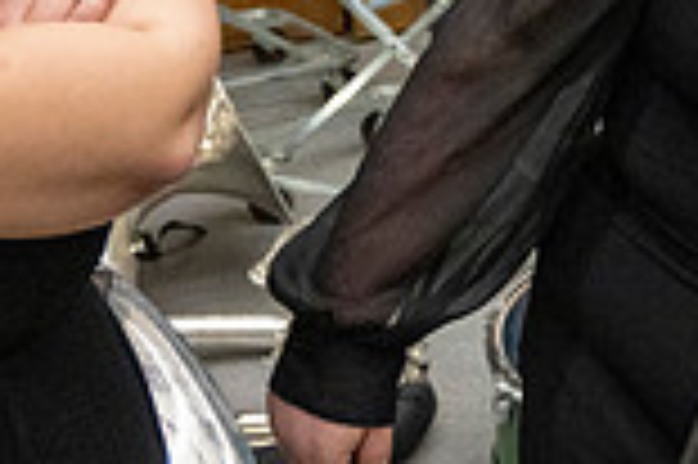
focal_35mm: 90
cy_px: -286
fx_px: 1743
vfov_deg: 14.0
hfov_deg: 20.7
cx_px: 905
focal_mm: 24
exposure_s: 1/500
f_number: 4
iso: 10000
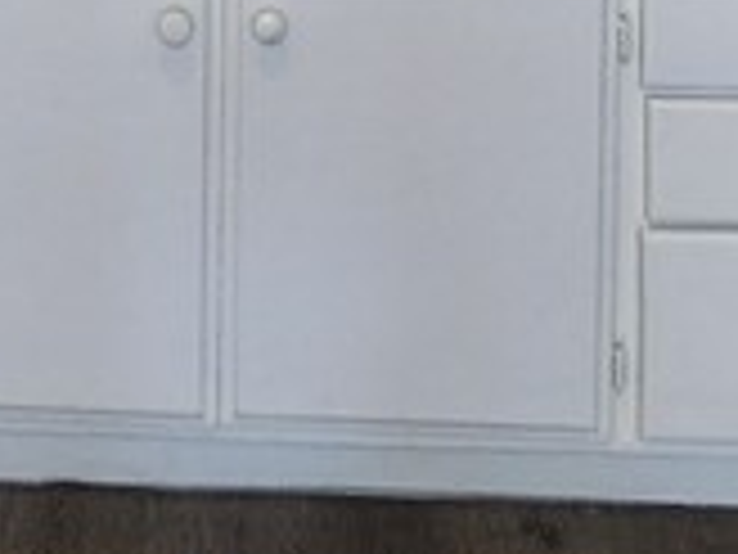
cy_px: -604
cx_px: 94
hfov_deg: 23.6
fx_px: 1727
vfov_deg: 14.6
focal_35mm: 81
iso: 320
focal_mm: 2.2
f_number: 2.2
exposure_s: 1/30
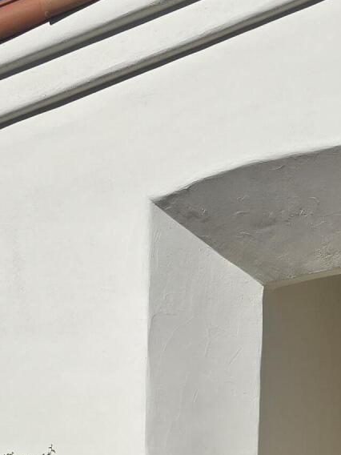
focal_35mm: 81
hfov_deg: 17.3
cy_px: 582
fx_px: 1064
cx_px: 421
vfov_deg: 21.9
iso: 12
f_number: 1.7
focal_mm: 6.3
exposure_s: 1/2163
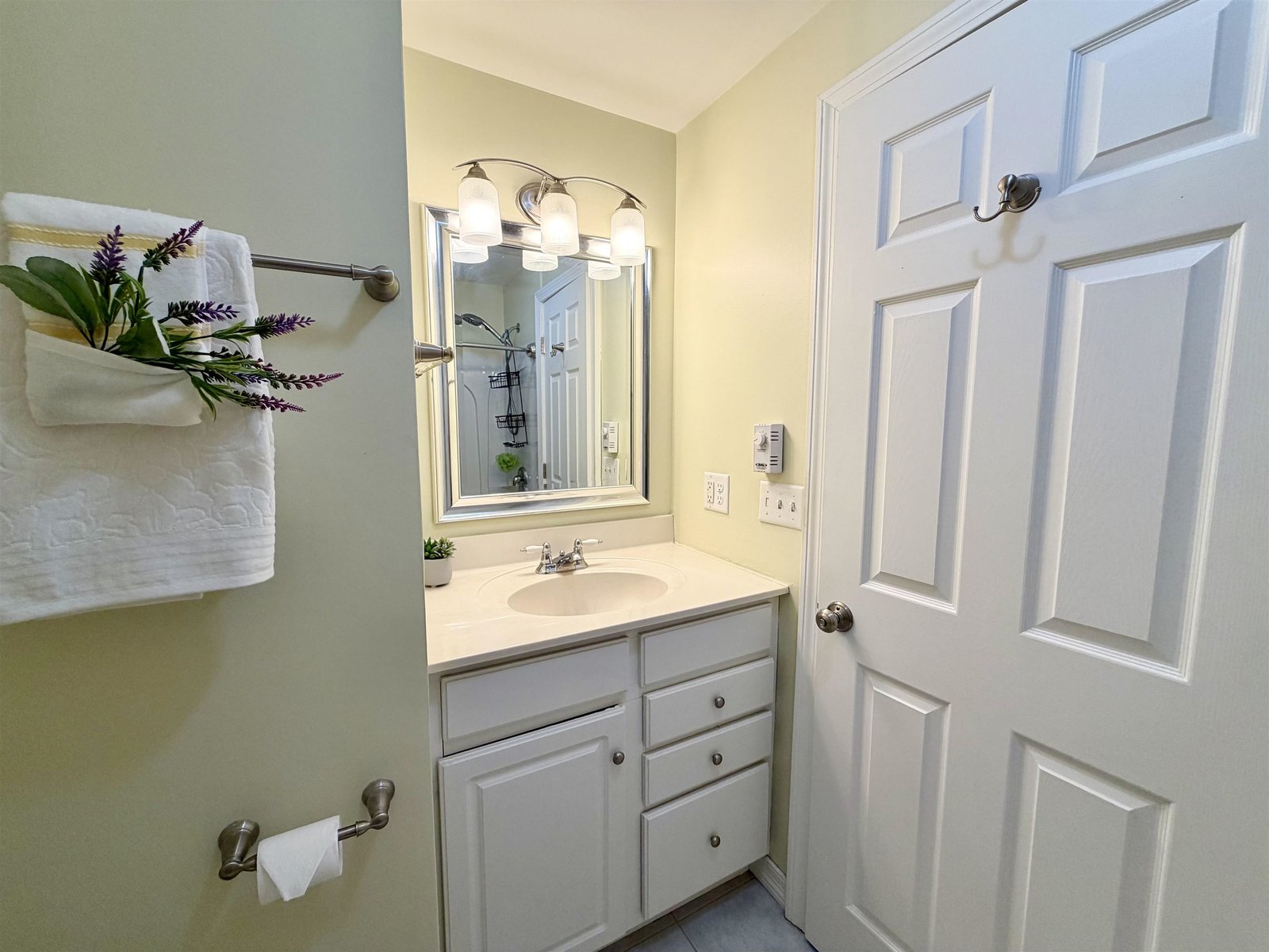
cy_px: 476
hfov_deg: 102.1
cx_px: 634
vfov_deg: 85.7
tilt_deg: -6.7
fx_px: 513
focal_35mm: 14
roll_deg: +0.2
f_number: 2.2
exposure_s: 1/120
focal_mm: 2.22
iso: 100
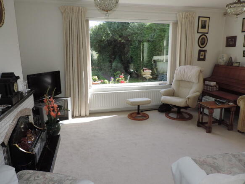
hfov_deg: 71.6
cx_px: 122
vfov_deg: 56.8
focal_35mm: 24
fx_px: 170
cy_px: 92
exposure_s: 1/160
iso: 80
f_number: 3
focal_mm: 4.3
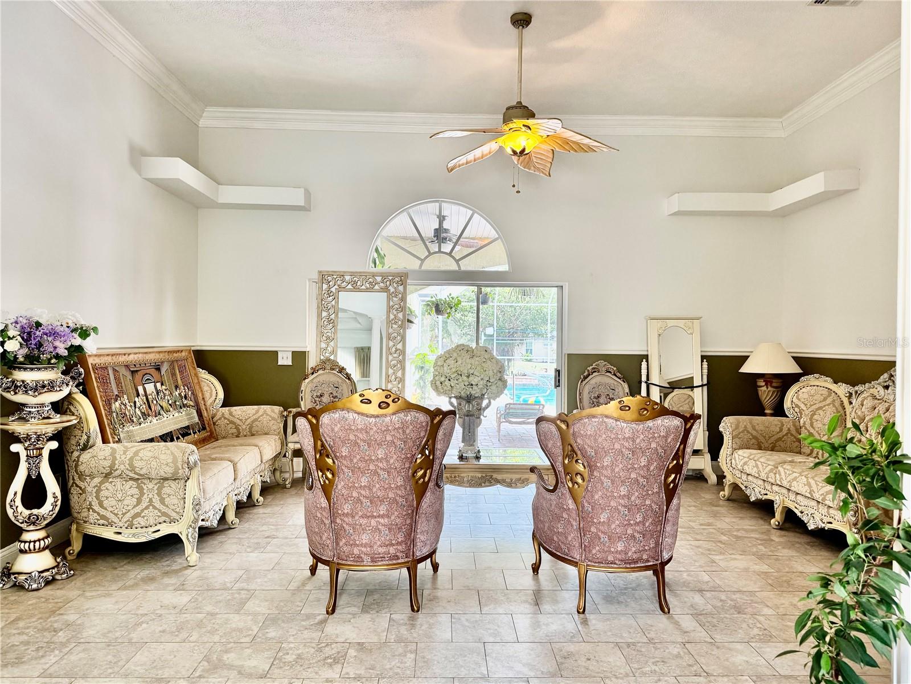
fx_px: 632
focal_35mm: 24
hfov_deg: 71.6
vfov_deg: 56.8
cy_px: 342
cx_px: 456
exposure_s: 1/120
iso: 200
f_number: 1.78
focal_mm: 6.76
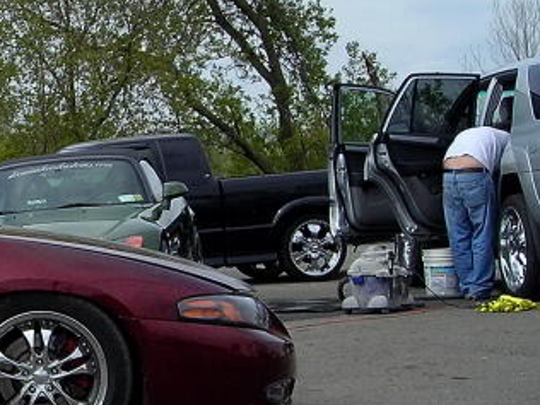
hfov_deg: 14.8
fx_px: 1919
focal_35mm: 123
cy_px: 208
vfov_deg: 12.0
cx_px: -280
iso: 50
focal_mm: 6.3
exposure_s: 1/207
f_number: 6.4
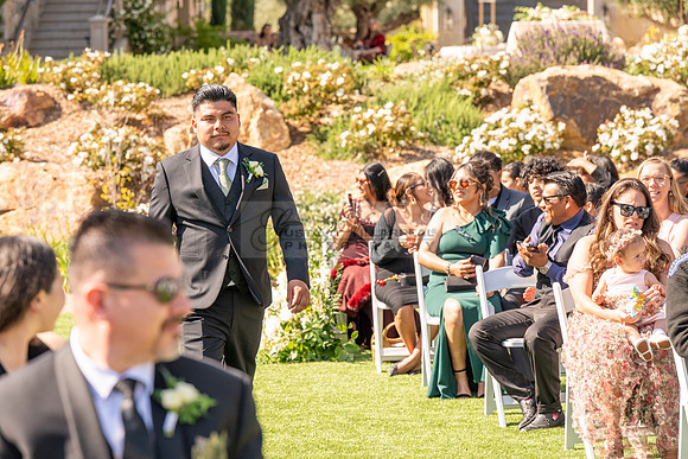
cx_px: 344
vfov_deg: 13.2
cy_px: 230
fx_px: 1988
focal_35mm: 104
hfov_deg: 19.6
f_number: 4.5
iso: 200
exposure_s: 1/800
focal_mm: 104
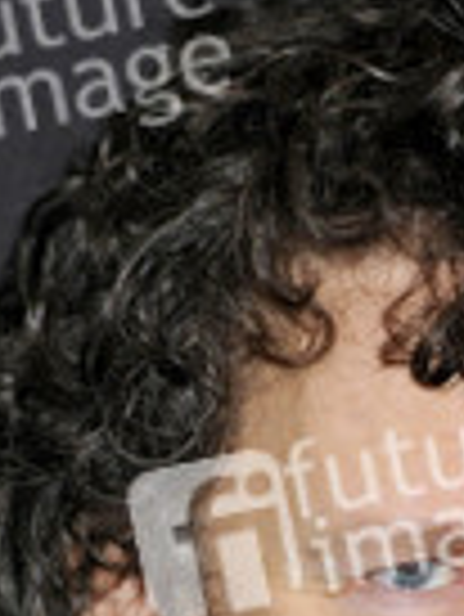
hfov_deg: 1.8
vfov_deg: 2.4
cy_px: 742
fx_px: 14972
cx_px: 491
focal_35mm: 839
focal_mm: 300
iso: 500
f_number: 5.6
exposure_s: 1/160
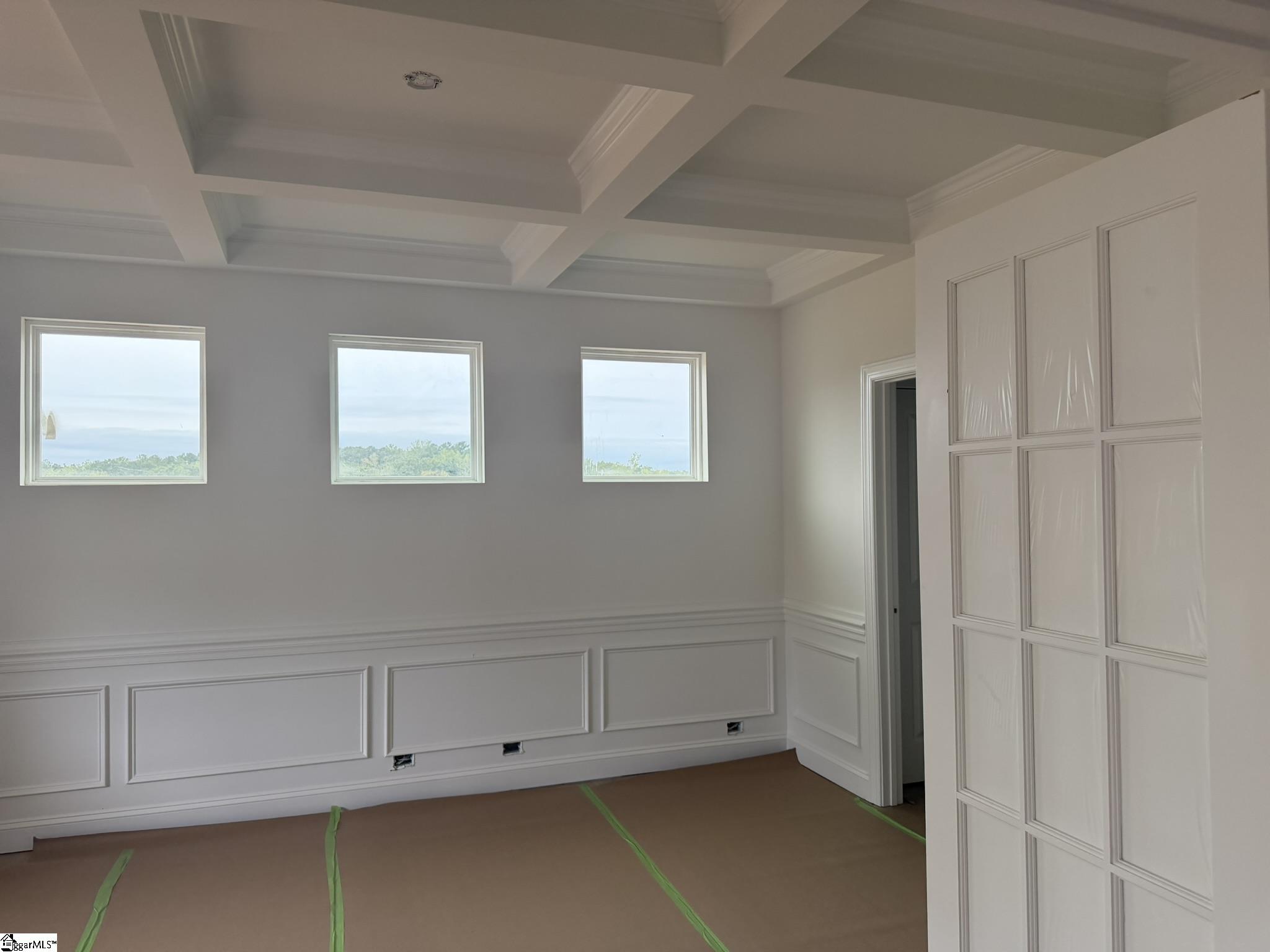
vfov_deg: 56.8
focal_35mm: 24
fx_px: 881
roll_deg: +0.4
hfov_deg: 71.6
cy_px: 476
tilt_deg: +0.5
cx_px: 635
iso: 200
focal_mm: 6.76
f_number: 1.78
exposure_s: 1/205
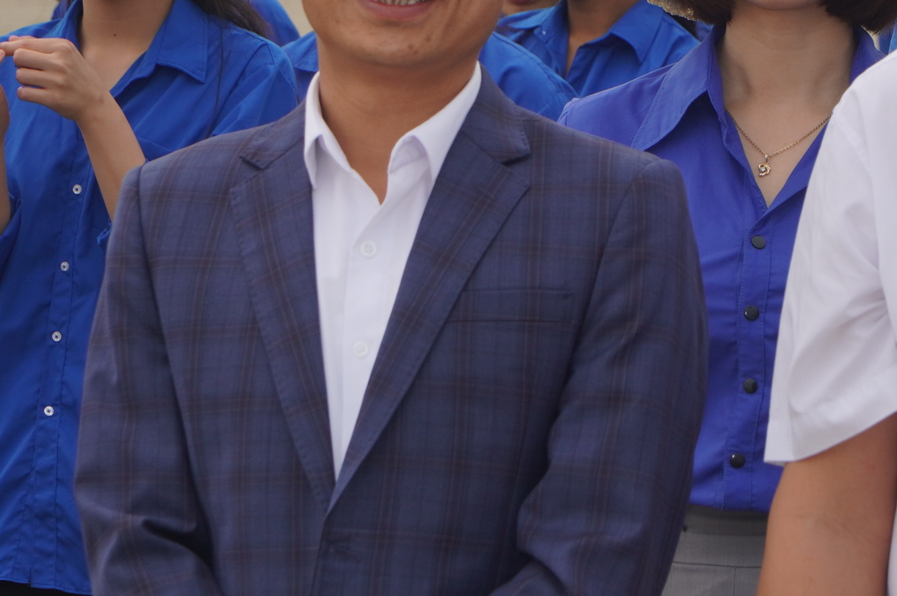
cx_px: 761
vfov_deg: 4.1
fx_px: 8342
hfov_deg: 6.1
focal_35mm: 335
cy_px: 116
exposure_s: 1/160
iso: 100
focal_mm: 99
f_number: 9
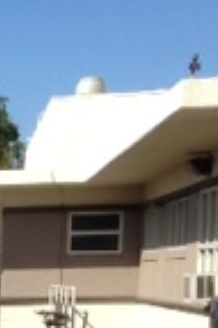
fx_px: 1391
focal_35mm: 153
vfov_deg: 12.9
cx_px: -386
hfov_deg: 8.0
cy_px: 450
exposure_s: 1/1506
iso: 50
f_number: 2.4
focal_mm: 4.12
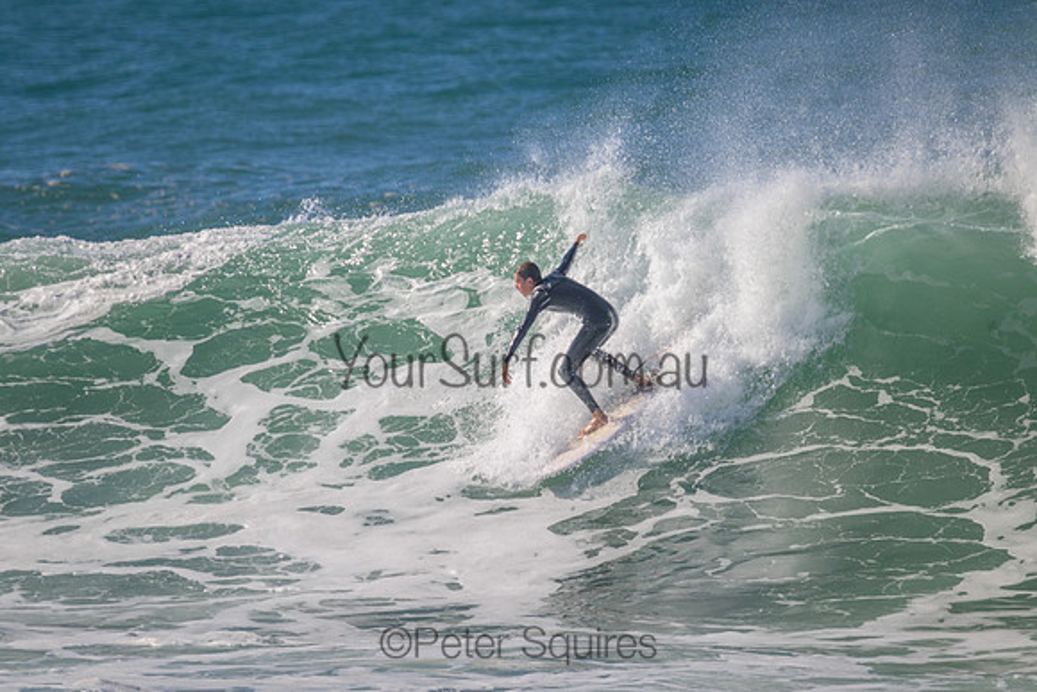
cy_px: 346
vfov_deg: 1.7
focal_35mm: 800
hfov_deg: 2.6
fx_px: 23049
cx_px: 518
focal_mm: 800
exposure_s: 1/2000
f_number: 11
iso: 800
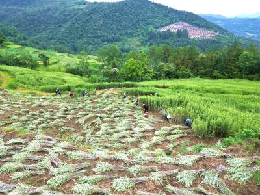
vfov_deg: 56.8
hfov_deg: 71.6
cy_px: 98
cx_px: 130
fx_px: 180
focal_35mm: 24
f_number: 1.7
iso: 130
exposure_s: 1/640
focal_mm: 6.72
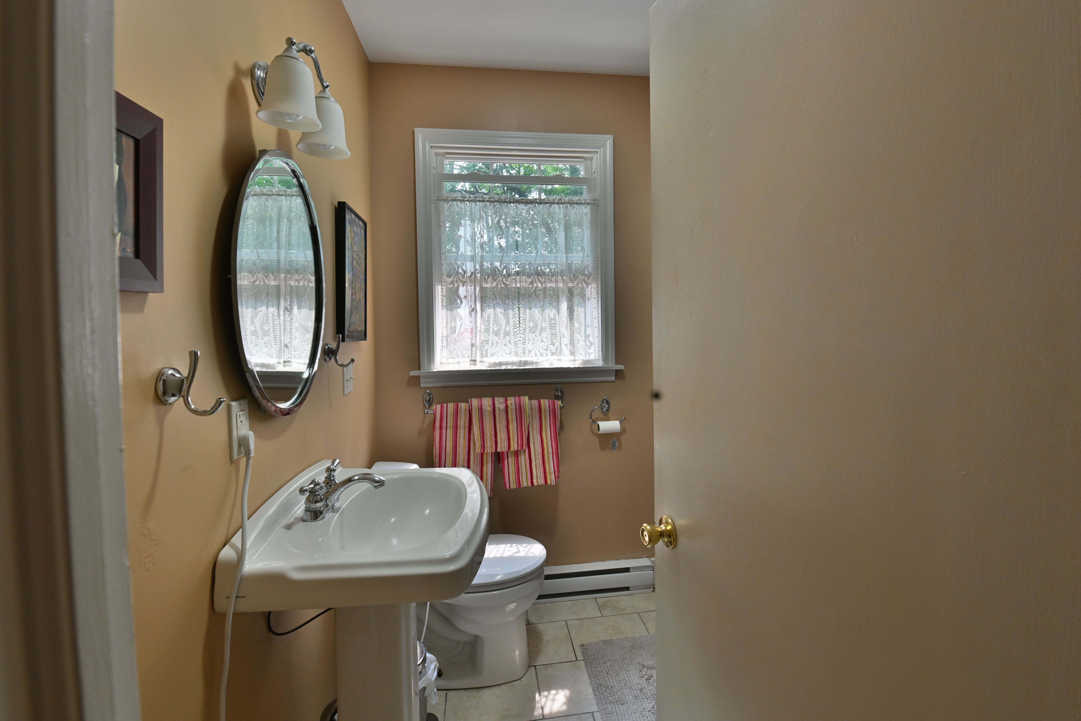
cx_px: 549
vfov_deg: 73.7
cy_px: 343
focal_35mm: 16
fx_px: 480
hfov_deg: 96.7
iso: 1600
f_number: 8
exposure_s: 1/100
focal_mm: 15
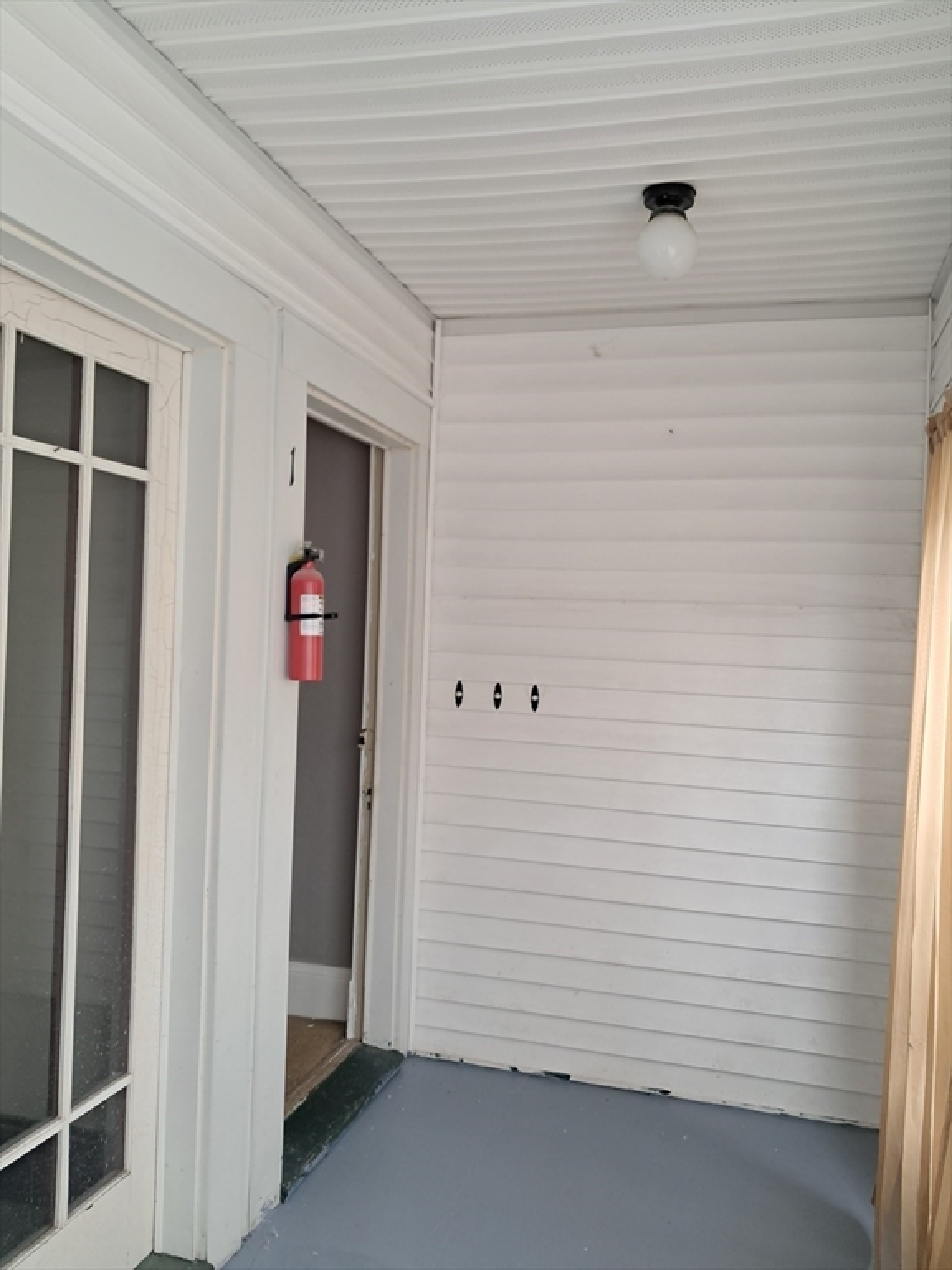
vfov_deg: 65.3
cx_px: 476
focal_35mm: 27
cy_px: 635
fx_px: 990
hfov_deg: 51.4
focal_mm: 4
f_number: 1.8
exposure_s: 1/60
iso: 80
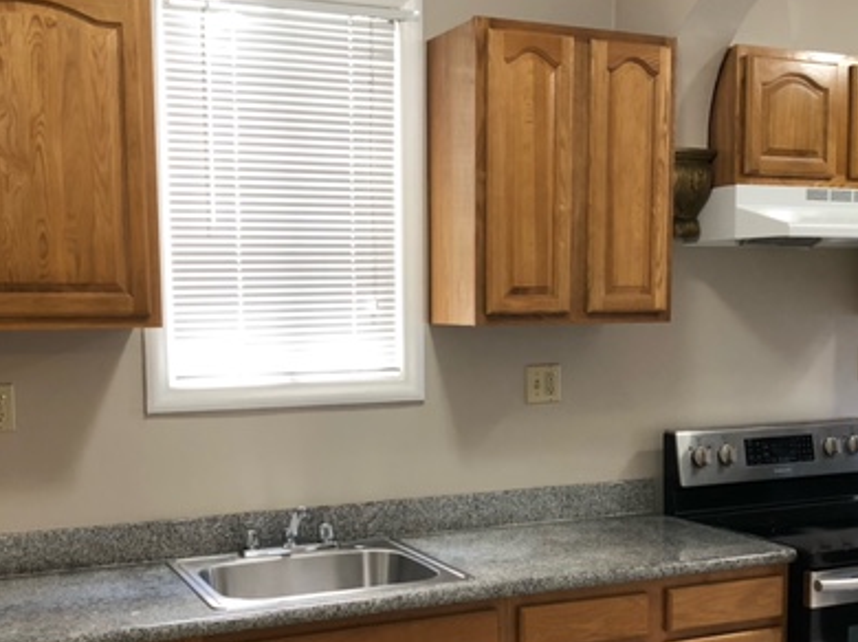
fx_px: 1139
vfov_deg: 31.1
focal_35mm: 46
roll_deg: +0.3
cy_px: 451
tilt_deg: -7.0
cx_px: 418
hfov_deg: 41.3
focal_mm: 3.99
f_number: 1.8
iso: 40
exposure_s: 1/15
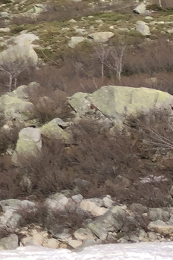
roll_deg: +0.8
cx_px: -349
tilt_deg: -6.9
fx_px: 982
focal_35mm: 136
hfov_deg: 8.4
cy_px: 17
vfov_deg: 14.9
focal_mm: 4
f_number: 1.8
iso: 20
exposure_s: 1/2088
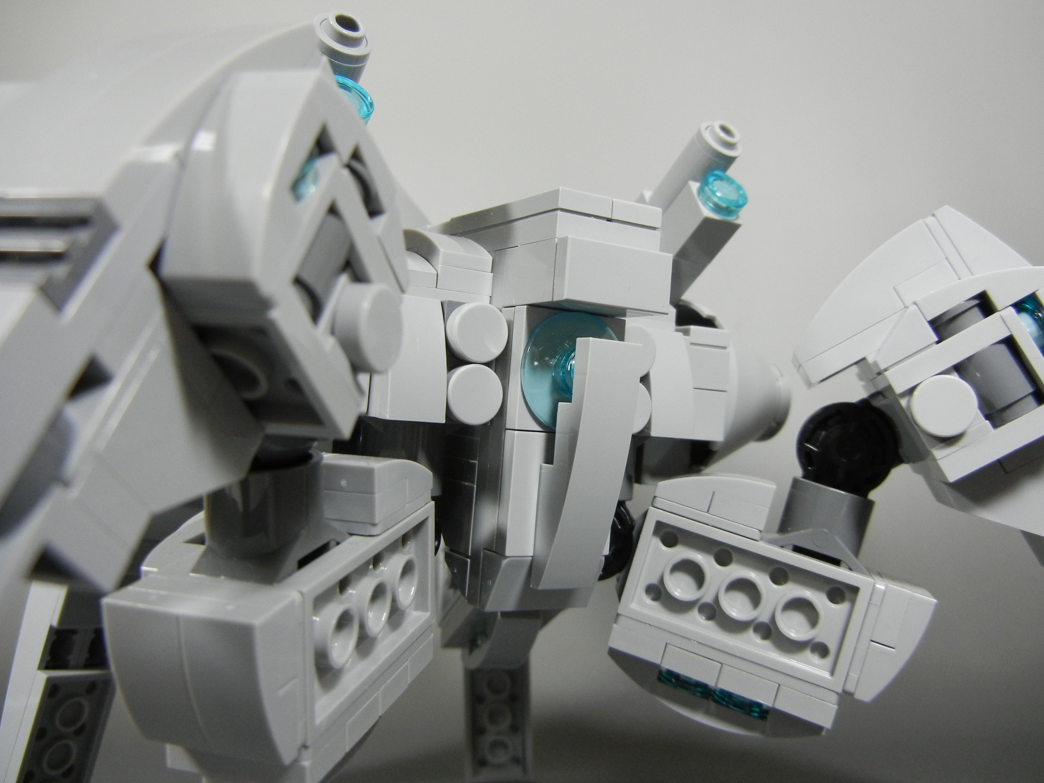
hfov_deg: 56.8
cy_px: 378
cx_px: 544
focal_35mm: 32
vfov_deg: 44.2
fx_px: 965
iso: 400
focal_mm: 5.4
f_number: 3.5
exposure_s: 1/54.3
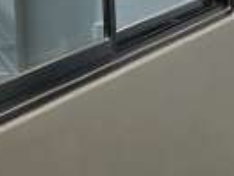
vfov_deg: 8.7
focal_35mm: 168
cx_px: 673
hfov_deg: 9.5
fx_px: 1139
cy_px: -94
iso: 10
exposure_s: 1/756
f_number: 1.7
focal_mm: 6.3
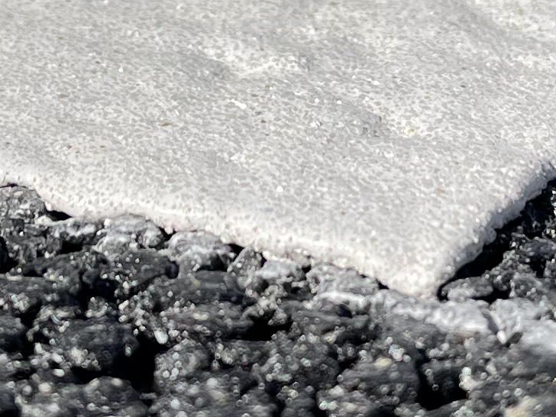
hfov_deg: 13.7
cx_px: 202
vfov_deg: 10.1
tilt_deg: -17.4
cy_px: -133
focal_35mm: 144
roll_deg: +1.4
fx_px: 2313
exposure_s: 1/6250
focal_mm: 5.1
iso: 32
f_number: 1.6
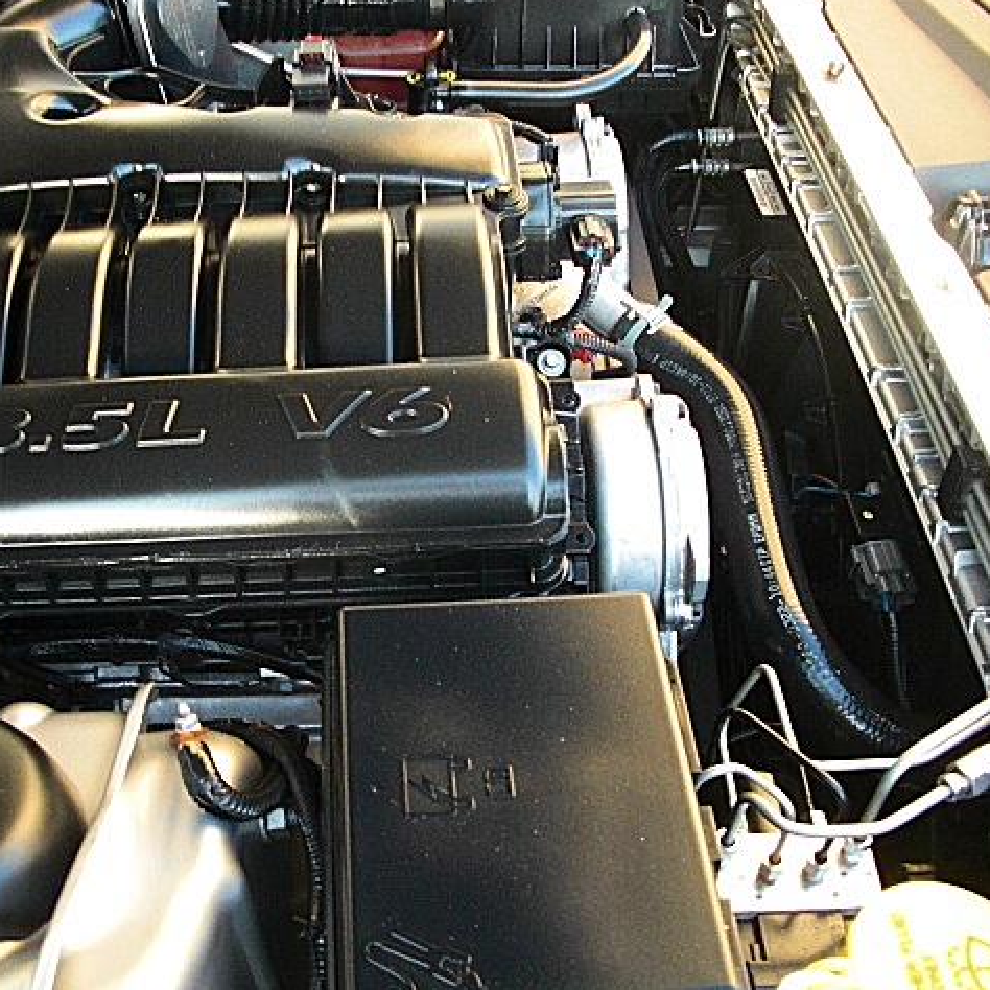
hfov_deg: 39.0
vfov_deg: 39.2
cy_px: 491
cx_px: 380
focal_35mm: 43
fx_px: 1391
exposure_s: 1/80
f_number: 2.8
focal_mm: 6.3
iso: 400
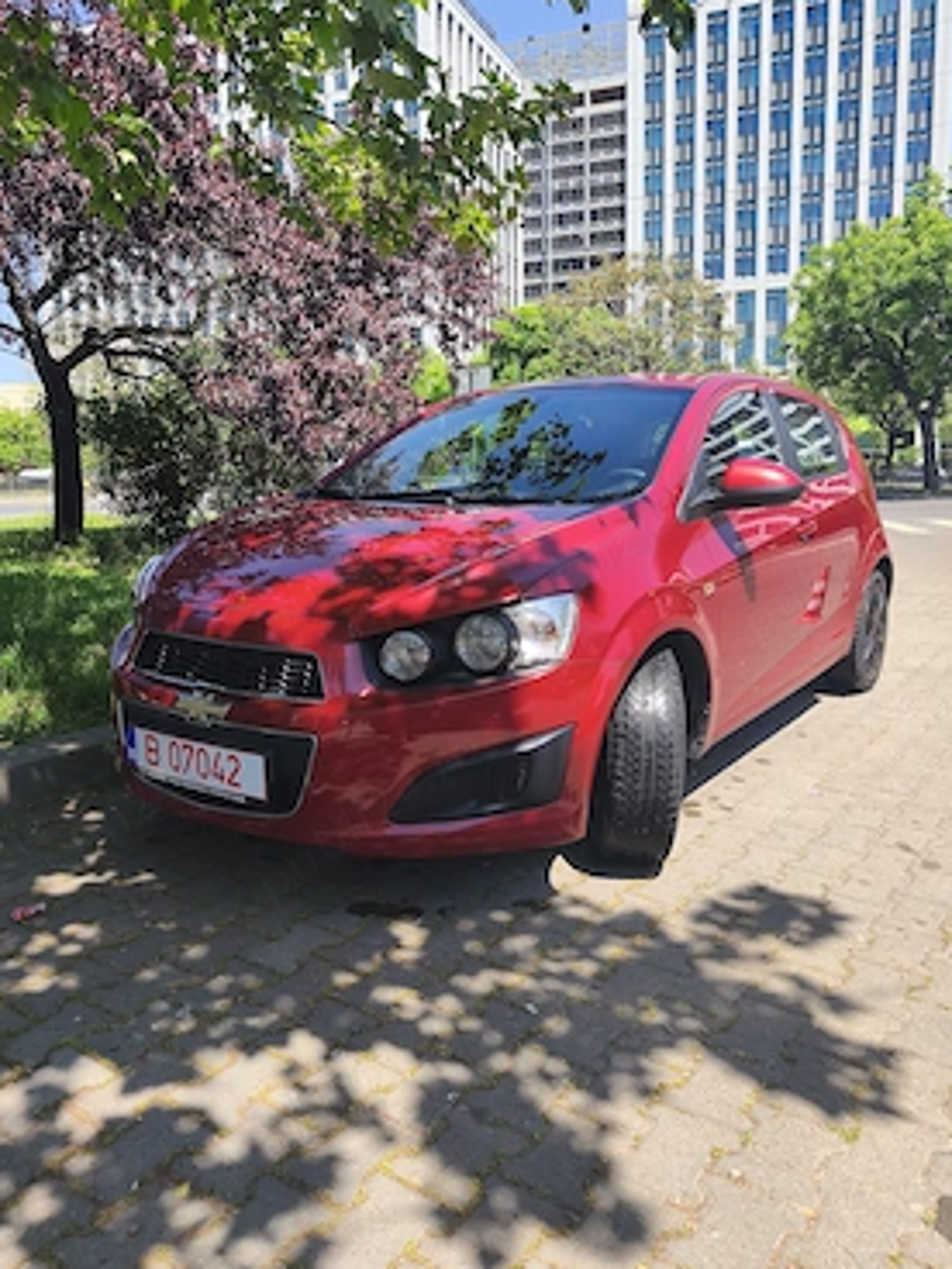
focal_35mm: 25
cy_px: 610
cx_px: 490
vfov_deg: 69.4
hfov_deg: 54.9
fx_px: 917
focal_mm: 6.18
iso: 50
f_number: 1.65
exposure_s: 1/556
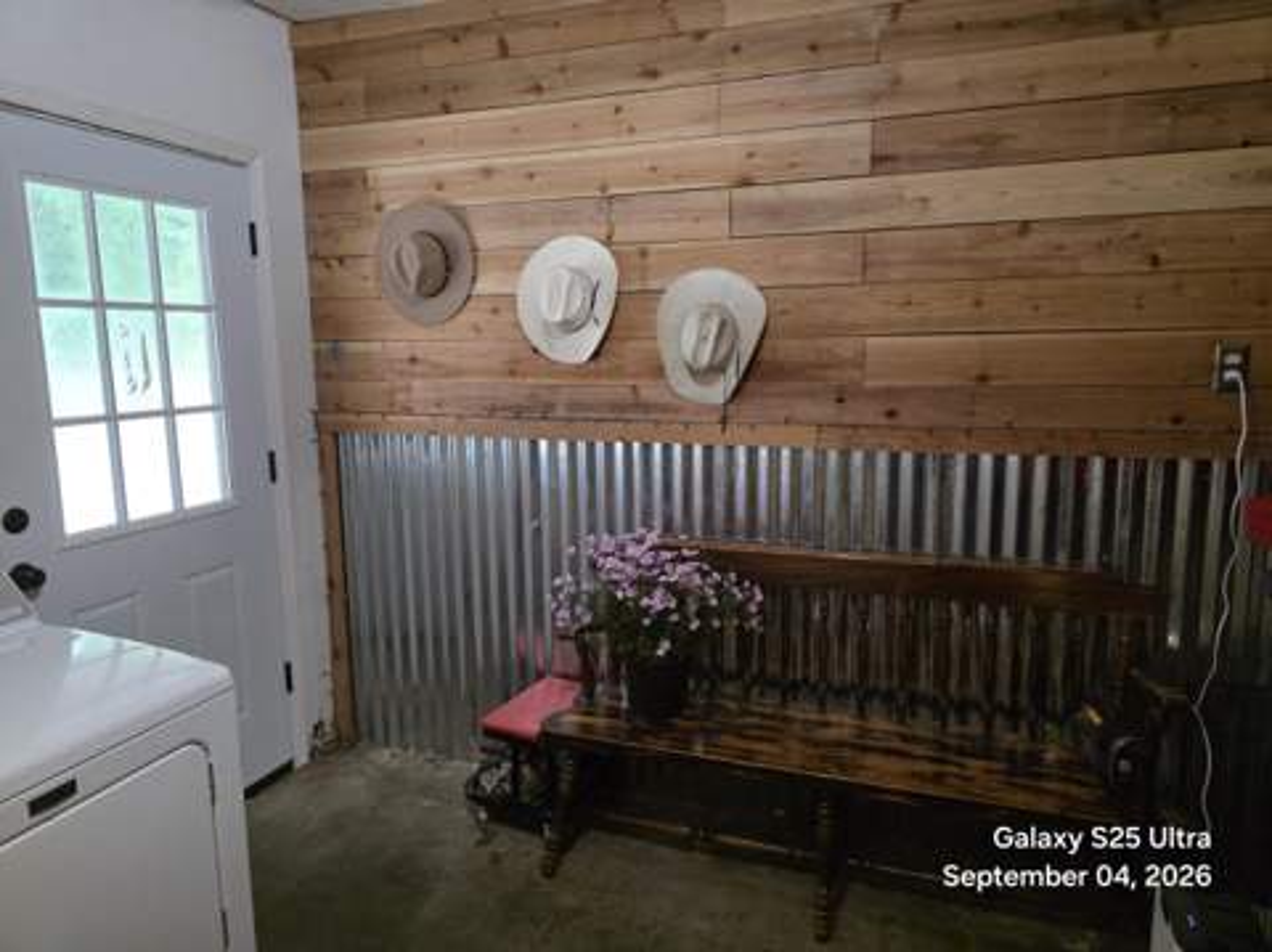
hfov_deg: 74.0
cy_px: 476
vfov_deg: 58.8
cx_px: 636
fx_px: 844
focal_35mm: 23
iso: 2000
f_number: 1.7
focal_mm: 6.3
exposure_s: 1/120
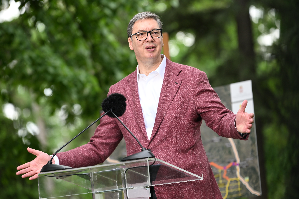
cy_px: 100
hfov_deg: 10.3
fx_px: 1661
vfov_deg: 6.9
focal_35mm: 200
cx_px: 150
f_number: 4
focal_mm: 200
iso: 400
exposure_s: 1/320
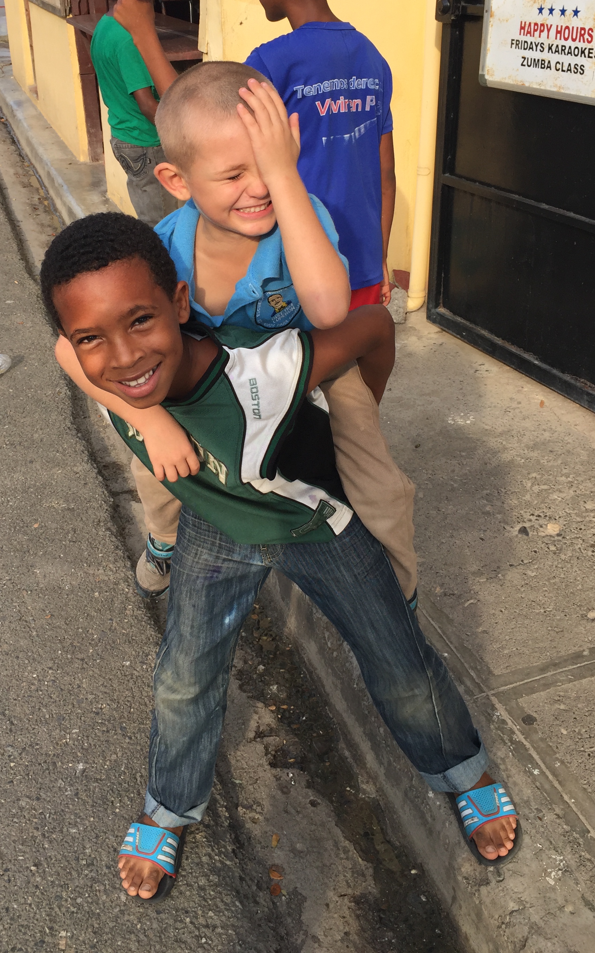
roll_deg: +2.3
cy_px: 381
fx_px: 960
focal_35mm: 37
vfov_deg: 52.4
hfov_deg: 34.3
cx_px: 226
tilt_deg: -23.8
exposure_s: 1/706
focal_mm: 4.15
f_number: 2.2
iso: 32
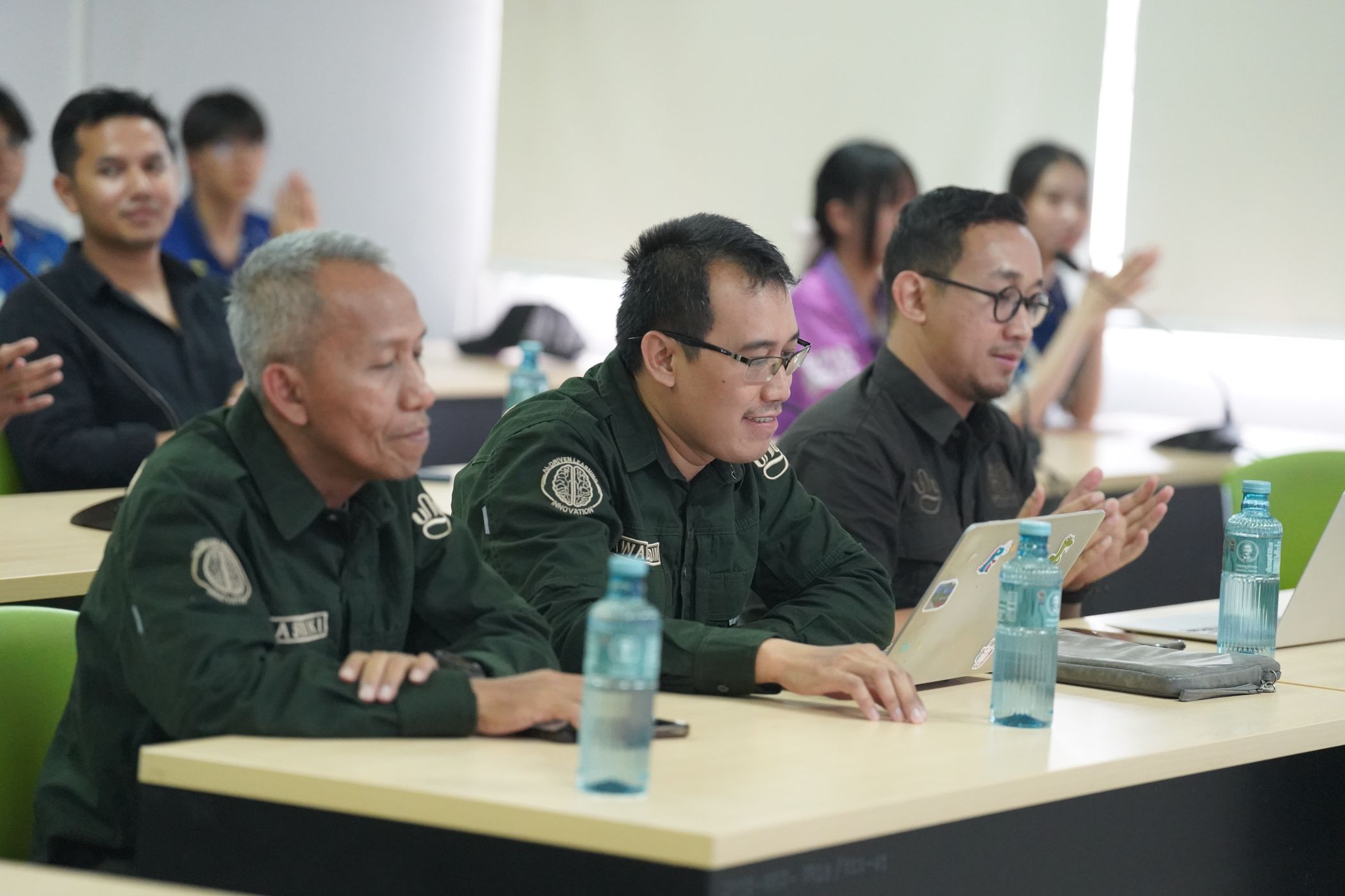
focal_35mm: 129
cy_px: 448
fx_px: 4819
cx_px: 672
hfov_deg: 15.9
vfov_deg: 10.6
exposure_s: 1/640
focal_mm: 129
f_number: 2.8
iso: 8000
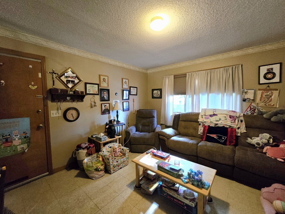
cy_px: 107
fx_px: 107
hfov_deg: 106.2
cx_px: 142
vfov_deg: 89.9
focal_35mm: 13
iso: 1250
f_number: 2.2
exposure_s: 1/60.2
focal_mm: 2.2
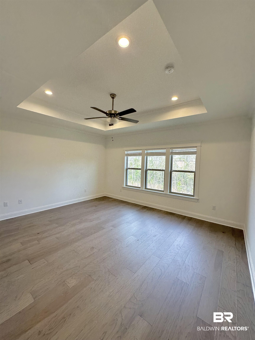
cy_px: 170
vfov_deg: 102.1
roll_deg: -1.8
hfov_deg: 85.7
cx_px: 128
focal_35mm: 14
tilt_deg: -2.8
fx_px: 138
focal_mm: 2.22
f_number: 2.2
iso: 64
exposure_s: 1/120
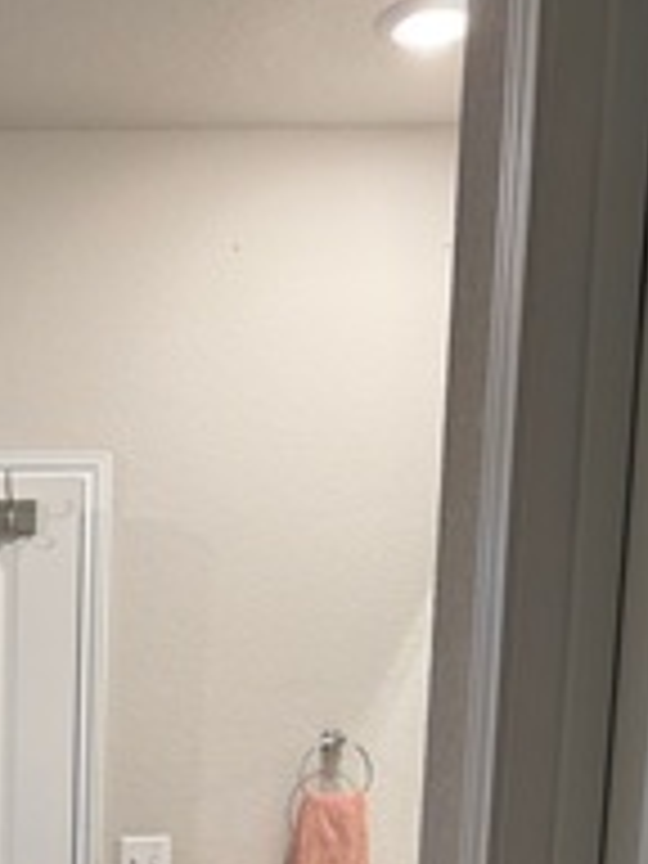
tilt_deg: -9.1
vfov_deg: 28.1
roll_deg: +0.6
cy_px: 1040
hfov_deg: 22.7
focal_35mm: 60
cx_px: -99
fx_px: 1498
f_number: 1.78
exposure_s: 1/120
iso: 200
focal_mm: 6.76
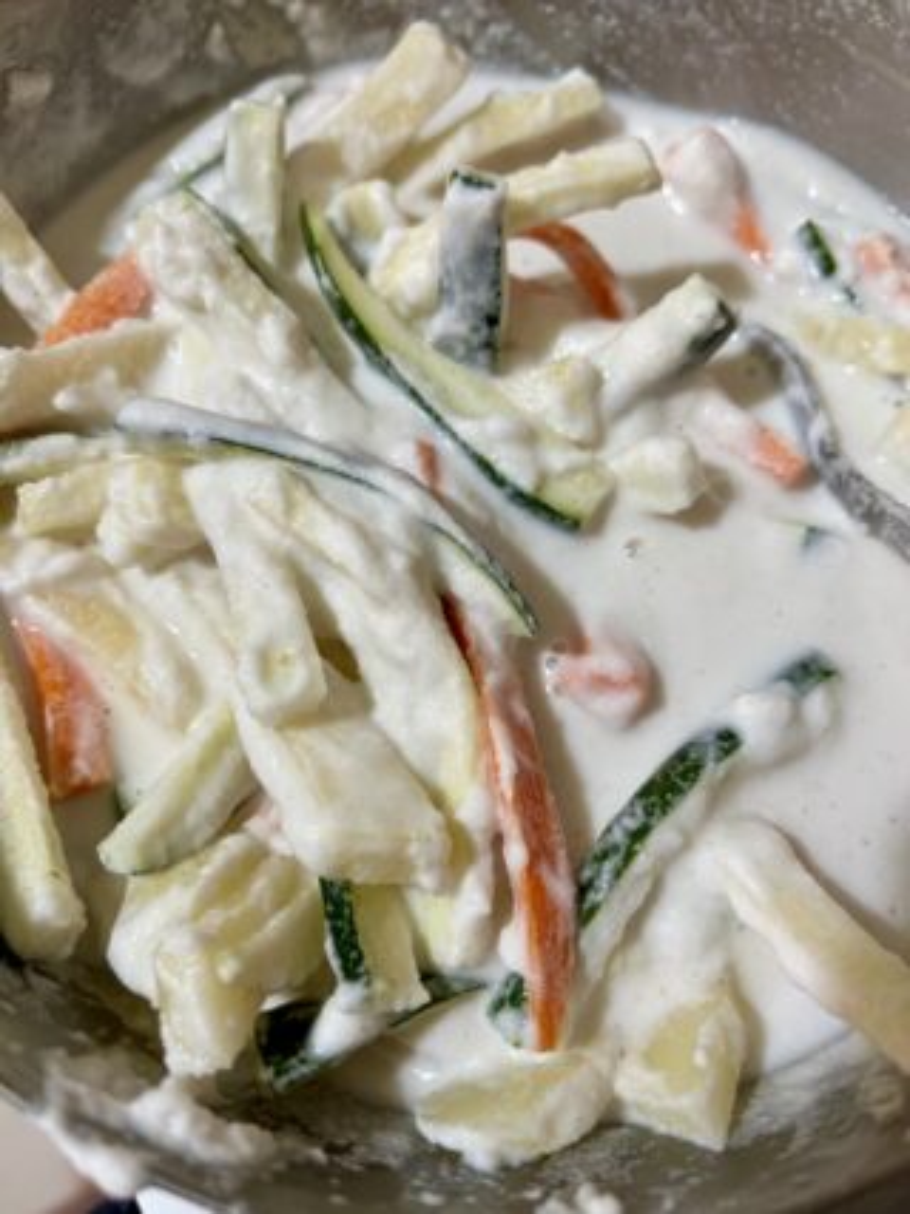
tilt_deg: -71.2
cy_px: 607
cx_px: 455
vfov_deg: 67.3
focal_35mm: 26
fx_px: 912
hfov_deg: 53.0
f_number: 1.5
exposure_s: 1/60
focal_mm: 5.7
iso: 160
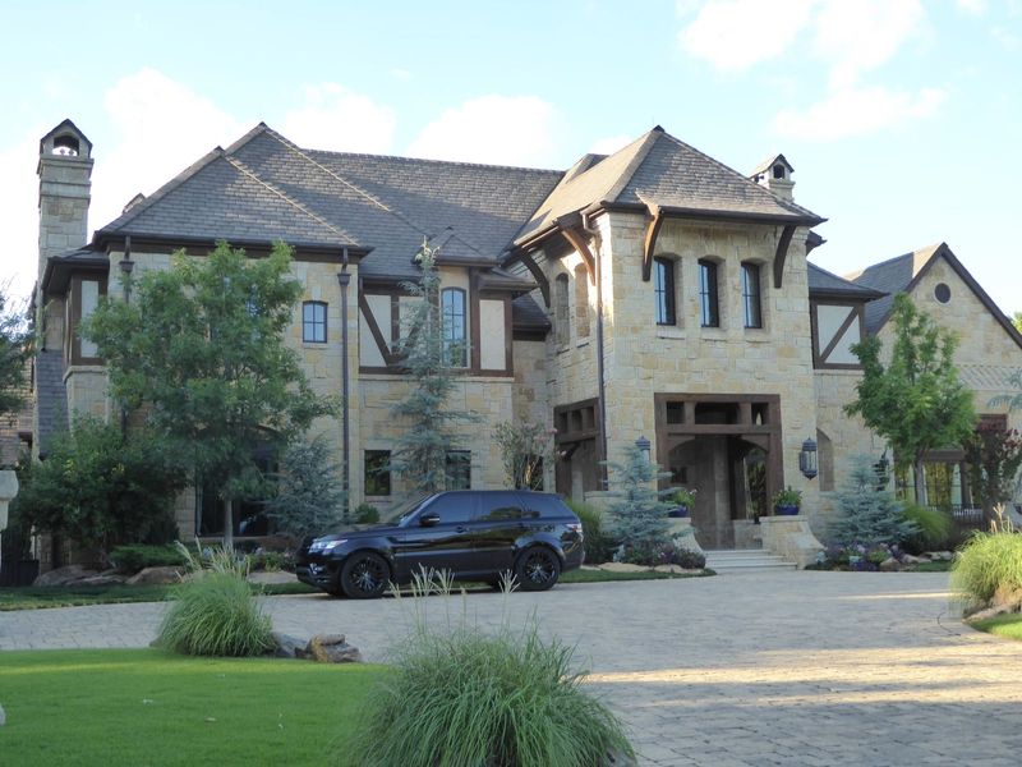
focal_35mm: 49
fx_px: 1447
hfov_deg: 38.9
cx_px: 511
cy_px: 384
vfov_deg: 29.7
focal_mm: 8.4
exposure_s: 1/125
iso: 160
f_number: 4
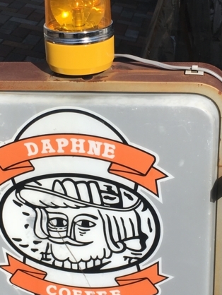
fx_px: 606
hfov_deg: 20.7
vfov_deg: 27.4
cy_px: 161
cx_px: 99
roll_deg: -3.4
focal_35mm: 71
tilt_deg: -28.4
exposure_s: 1/2331
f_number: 2.2
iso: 25
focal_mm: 4.15
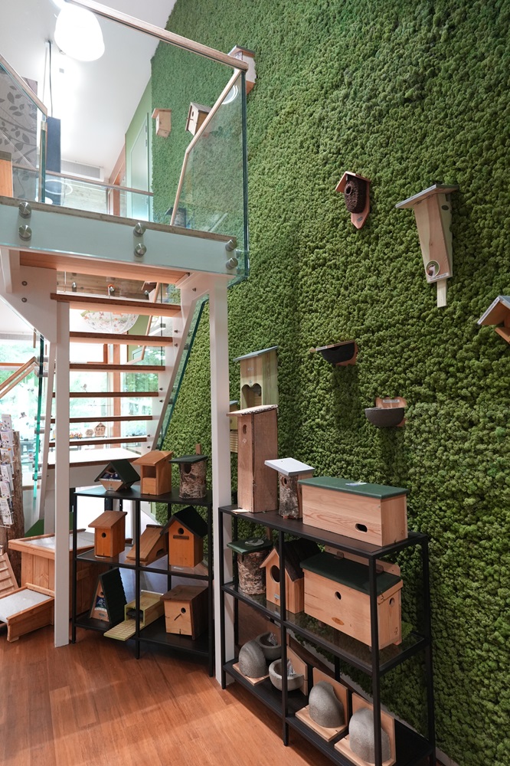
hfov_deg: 59.5
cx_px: 255
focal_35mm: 21
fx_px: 447
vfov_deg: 81.2
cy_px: 383
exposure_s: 1/160
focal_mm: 21
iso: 3200
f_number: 4
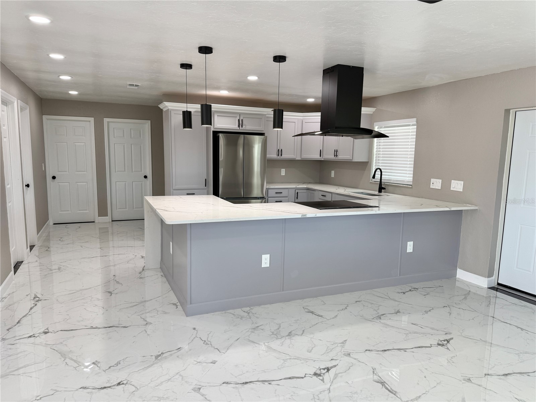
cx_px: 268
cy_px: 201
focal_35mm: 24
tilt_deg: -7.7
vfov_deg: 56.8
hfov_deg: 71.6
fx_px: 372
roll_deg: -0.7
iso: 80
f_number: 1.78
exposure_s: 1/120
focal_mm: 6.76
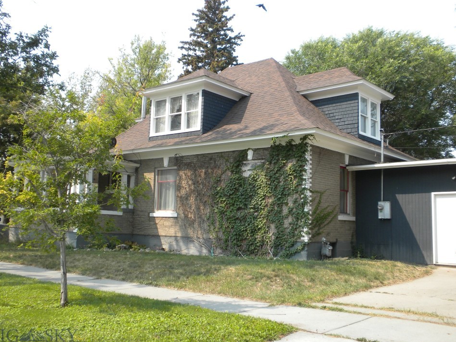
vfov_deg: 36.0
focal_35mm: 40
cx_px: 231
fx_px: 527
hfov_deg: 46.8
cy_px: 171
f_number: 3.5
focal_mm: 6.6
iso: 64
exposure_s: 1/318
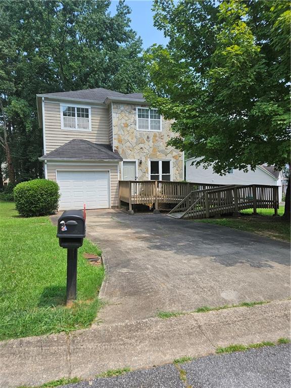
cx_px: 146
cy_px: 194
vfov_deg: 73.9
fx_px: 258
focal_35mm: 23
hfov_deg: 58.9
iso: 40
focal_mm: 5.4
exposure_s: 1/1286
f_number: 1.8
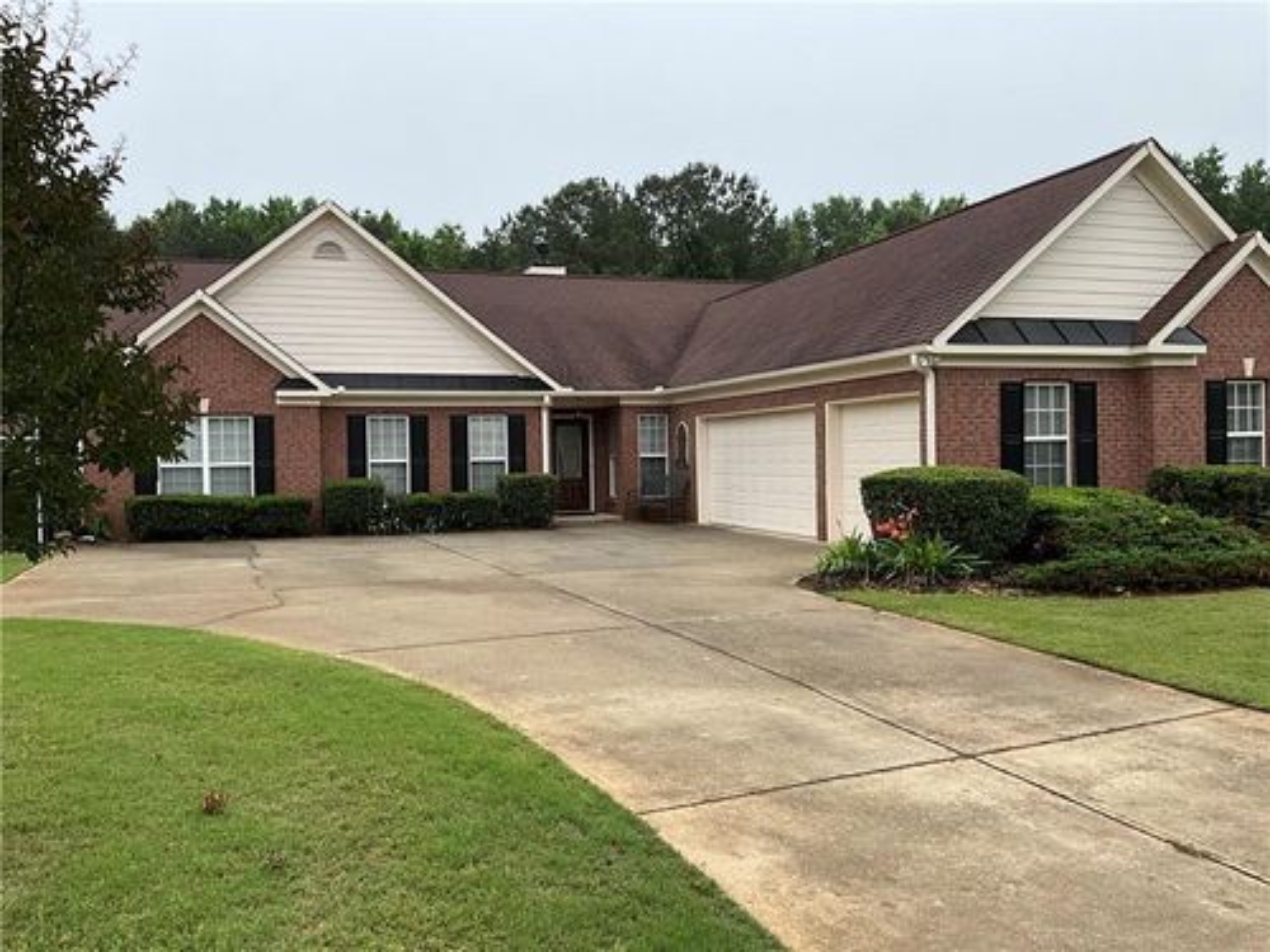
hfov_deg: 61.7
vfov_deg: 48.2
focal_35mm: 29
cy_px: 476
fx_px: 1064
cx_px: 635
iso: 25
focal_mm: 3
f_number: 1.8
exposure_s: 1/1121
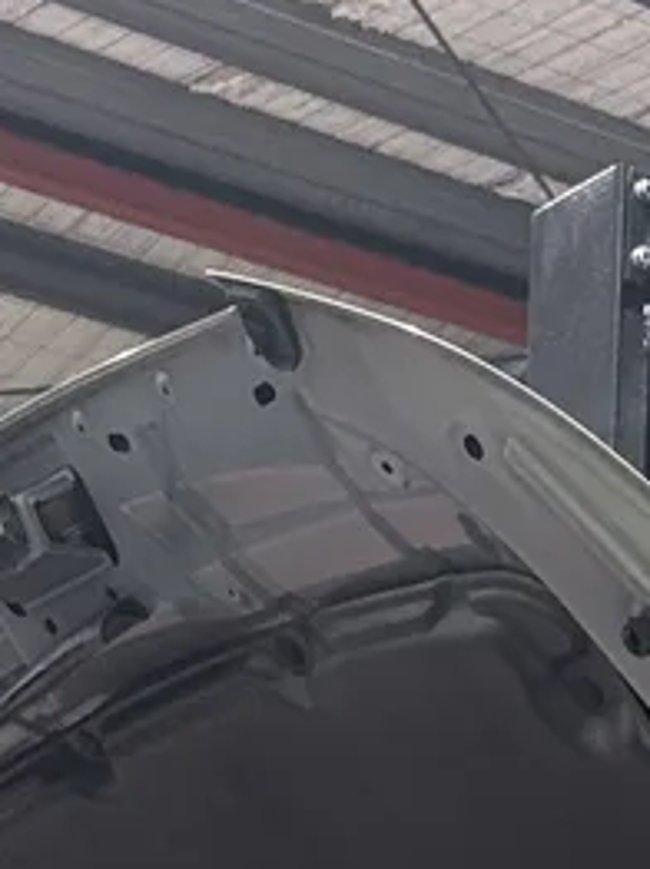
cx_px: 1074
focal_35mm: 159
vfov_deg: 11.2
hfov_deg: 9.0
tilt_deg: +4.5
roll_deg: -1.2
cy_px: 1778
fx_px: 3987
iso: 125
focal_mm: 5.96
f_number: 1.6
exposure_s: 1/60
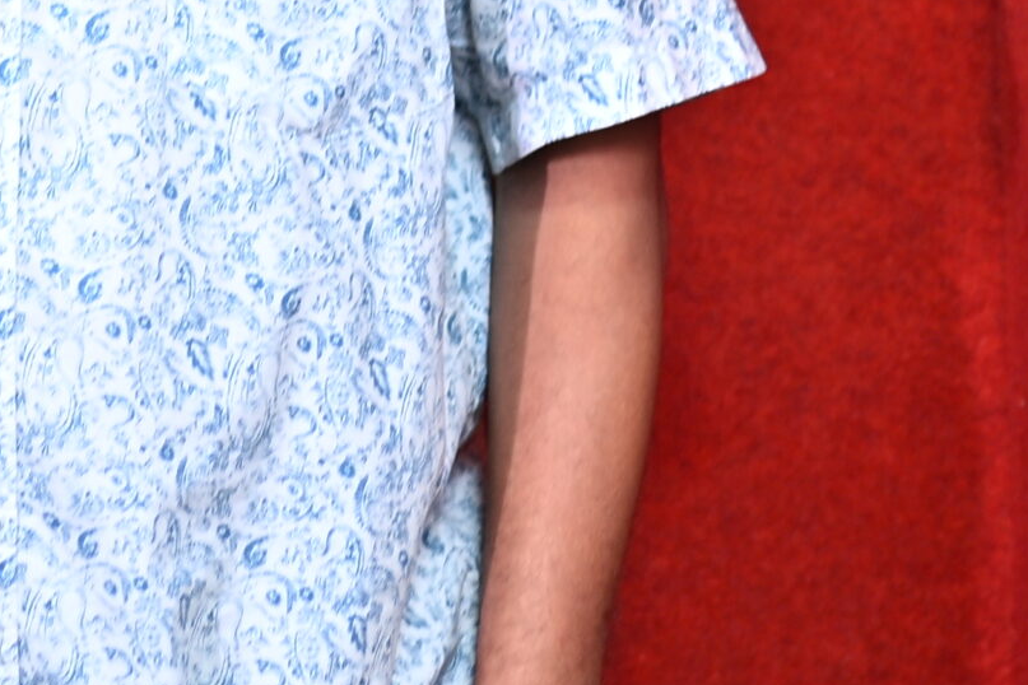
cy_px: -372
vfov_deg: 8.1
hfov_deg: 12.2
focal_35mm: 165
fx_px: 4711
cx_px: -161
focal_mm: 35
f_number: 1.4
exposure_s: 1/100
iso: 160
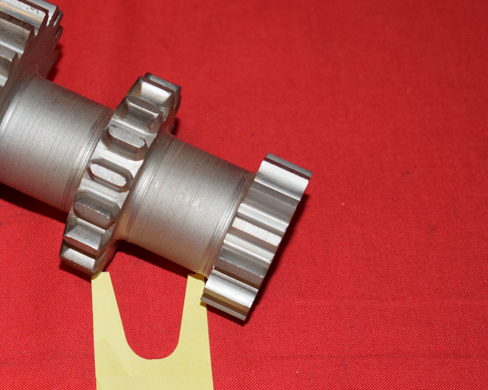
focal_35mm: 107
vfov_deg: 14.4
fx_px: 1546
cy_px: 246
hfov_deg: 17.8
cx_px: 84
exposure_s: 1/160
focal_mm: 38
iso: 640
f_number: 5
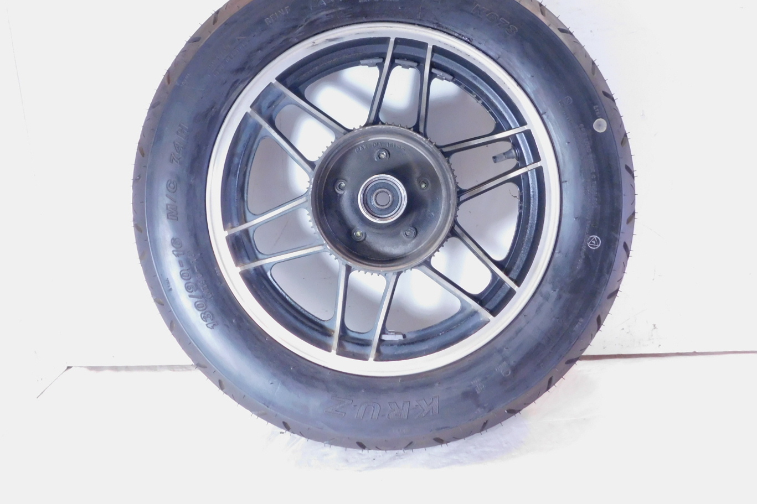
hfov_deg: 65.5
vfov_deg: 46.0
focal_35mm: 28
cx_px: 372
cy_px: 194
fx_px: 589
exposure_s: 1/25
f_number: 3
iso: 400
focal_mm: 4
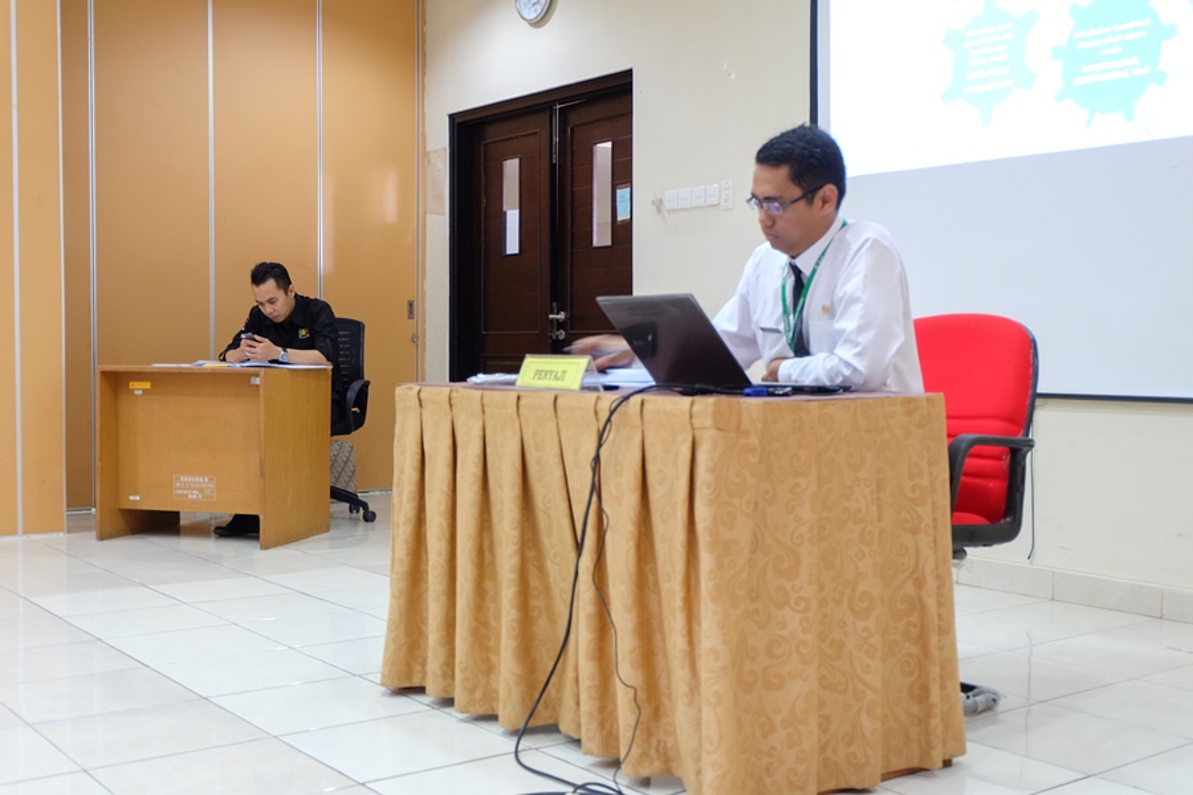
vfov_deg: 33.4
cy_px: 398
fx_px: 1325
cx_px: 596
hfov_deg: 48.5
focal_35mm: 40
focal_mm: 26.9
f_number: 4.5
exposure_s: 1/10
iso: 800
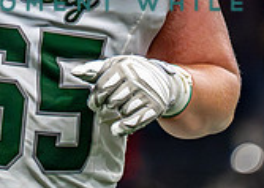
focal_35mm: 700
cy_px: -94
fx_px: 5244
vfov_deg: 2.1
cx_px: 31
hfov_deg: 2.9
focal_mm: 168
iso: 5000
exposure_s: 1/2000
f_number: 2.8
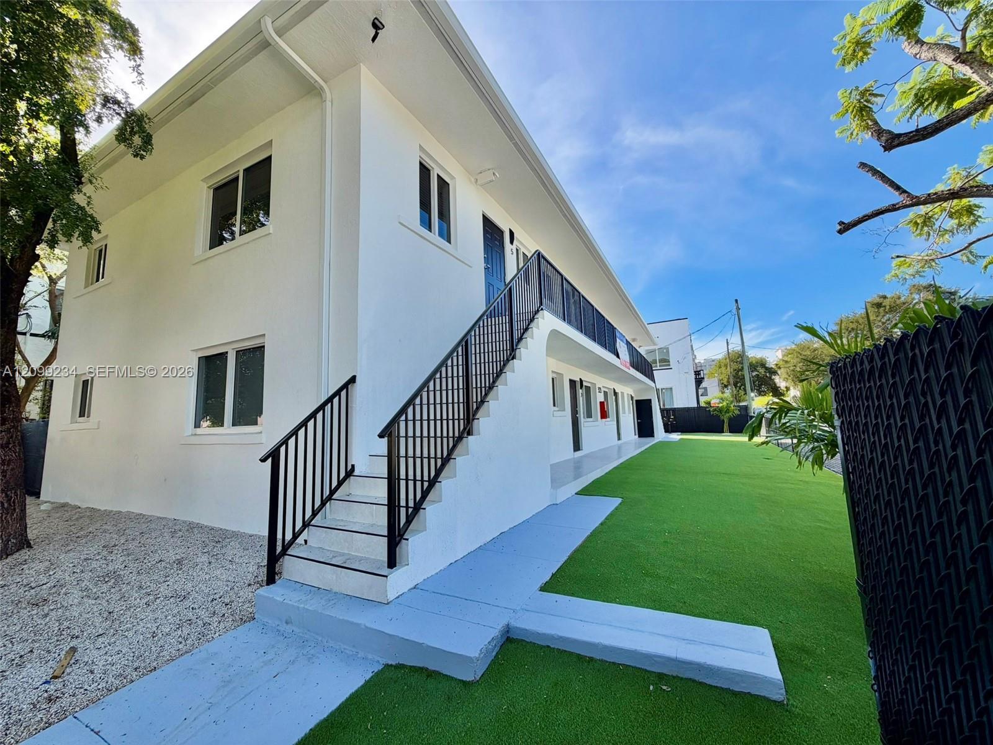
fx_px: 402
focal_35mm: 14
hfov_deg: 102.1
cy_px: 372
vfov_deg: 85.7
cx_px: 496
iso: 40
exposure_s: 1/717
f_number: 2.2
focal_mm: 2.22
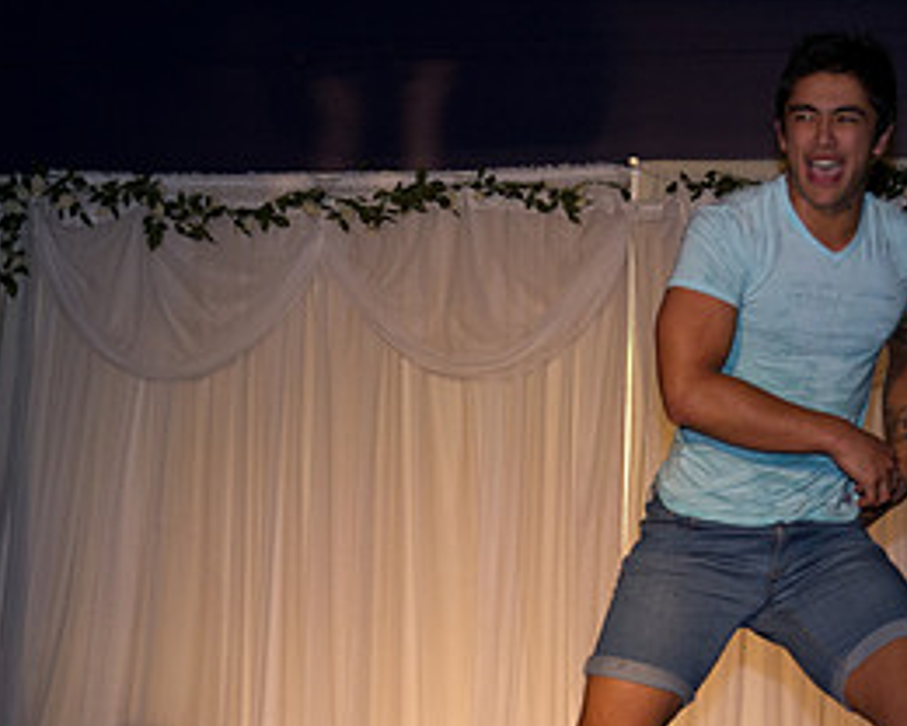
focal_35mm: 157
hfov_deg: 12.2
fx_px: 4214
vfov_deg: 9.8
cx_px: 178
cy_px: 462
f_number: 2.8
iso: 640
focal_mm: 50
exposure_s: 1/180
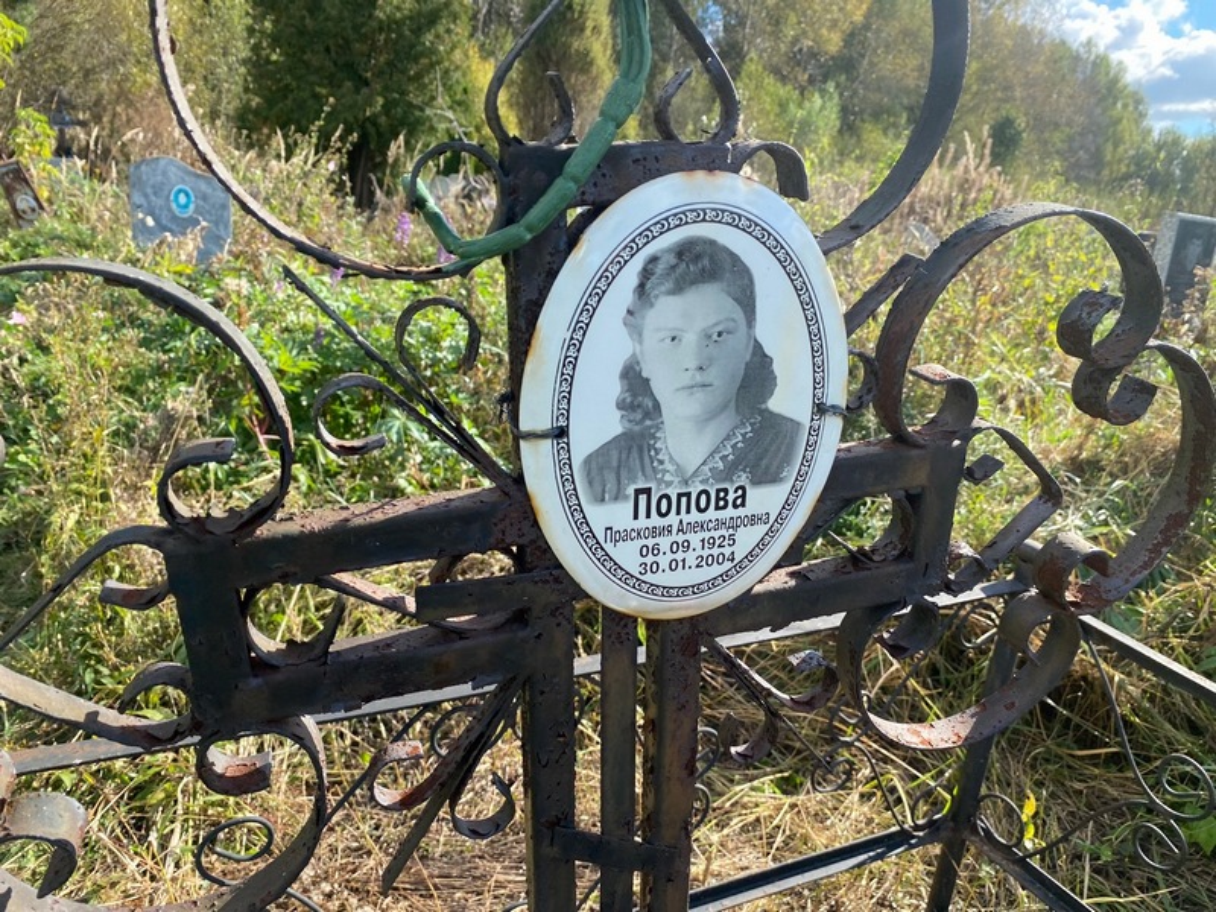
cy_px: 456
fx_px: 913
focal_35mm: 26
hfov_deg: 67.3
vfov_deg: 53.1
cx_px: 608
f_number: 1.8
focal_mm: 4.25
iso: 32
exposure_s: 1/965
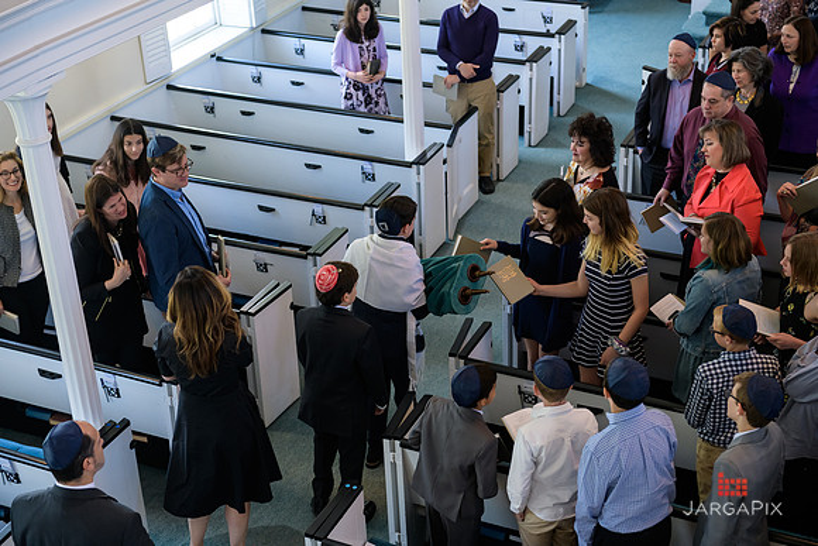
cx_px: 409
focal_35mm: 56
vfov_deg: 24.2
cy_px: 273
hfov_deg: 35.6
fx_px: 1273
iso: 1000
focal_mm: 56
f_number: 3.2
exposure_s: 1/200
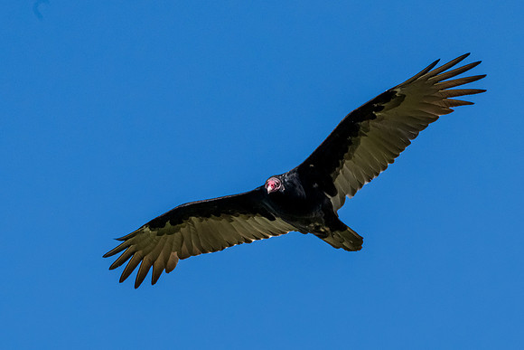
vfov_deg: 1.6
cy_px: 221
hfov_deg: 2.4
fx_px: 12316
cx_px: 225
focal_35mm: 846
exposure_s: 1/5000
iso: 3600
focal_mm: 500
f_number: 10
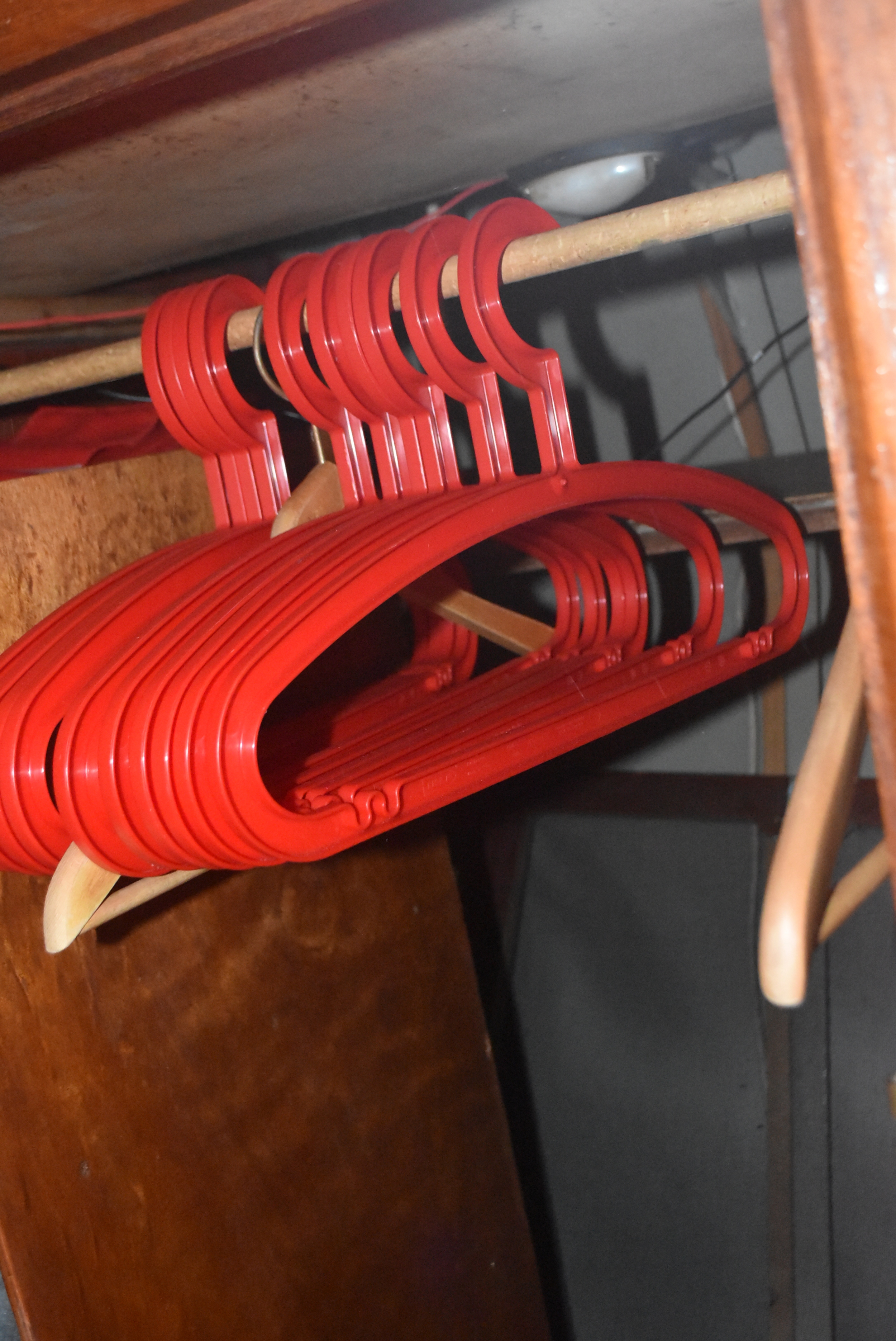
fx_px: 1453
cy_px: 670
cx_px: 448
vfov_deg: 49.5
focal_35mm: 39
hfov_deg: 34.3
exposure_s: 1/60
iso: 6400
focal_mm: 26
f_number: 4.2
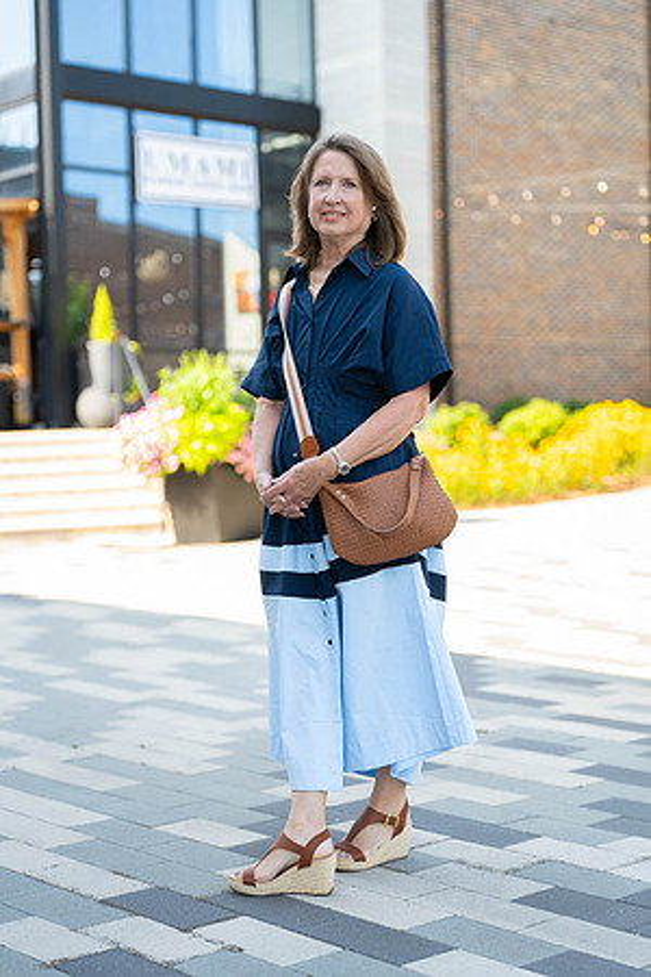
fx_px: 1627
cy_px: 488
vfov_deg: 33.4
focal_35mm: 60
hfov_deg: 22.6
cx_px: 326
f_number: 2
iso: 80
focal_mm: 60
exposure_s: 1/500
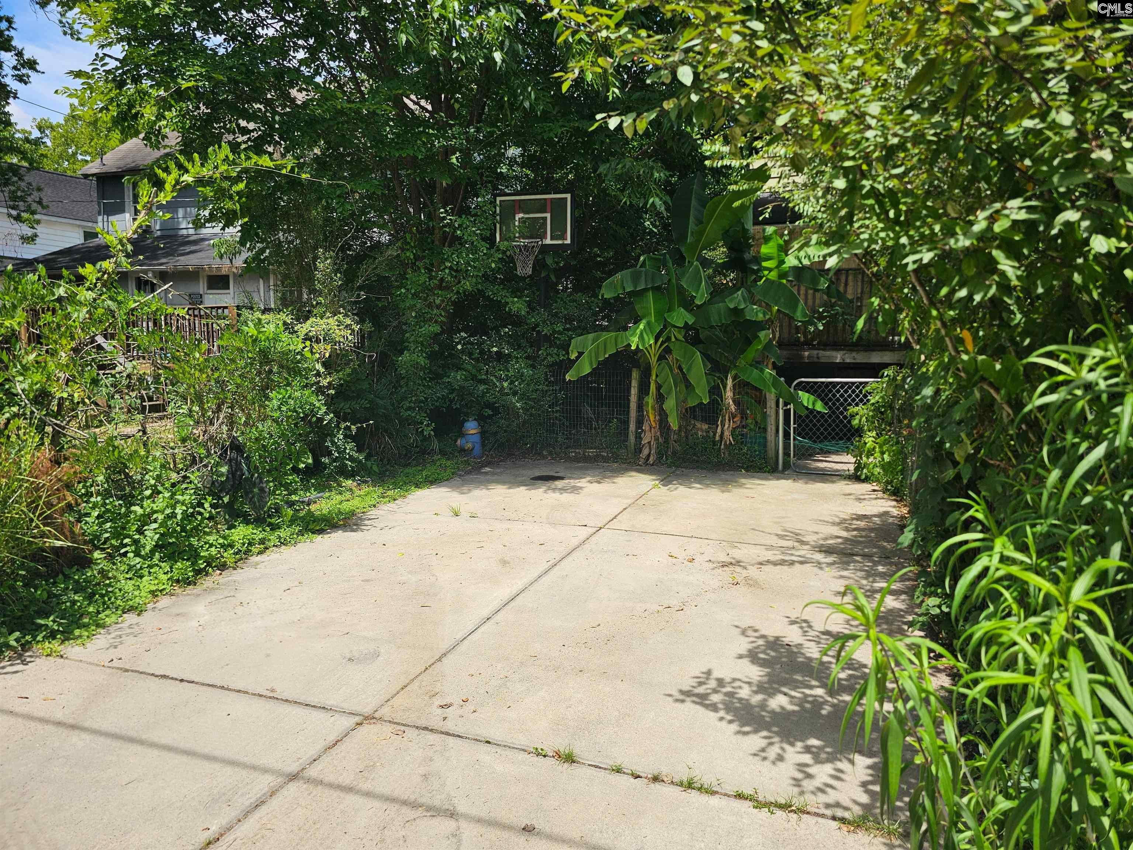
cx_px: 566
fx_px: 753
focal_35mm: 23
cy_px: 425
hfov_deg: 73.9
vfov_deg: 58.9
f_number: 1.7
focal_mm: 6.3
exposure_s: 1/582
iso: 10
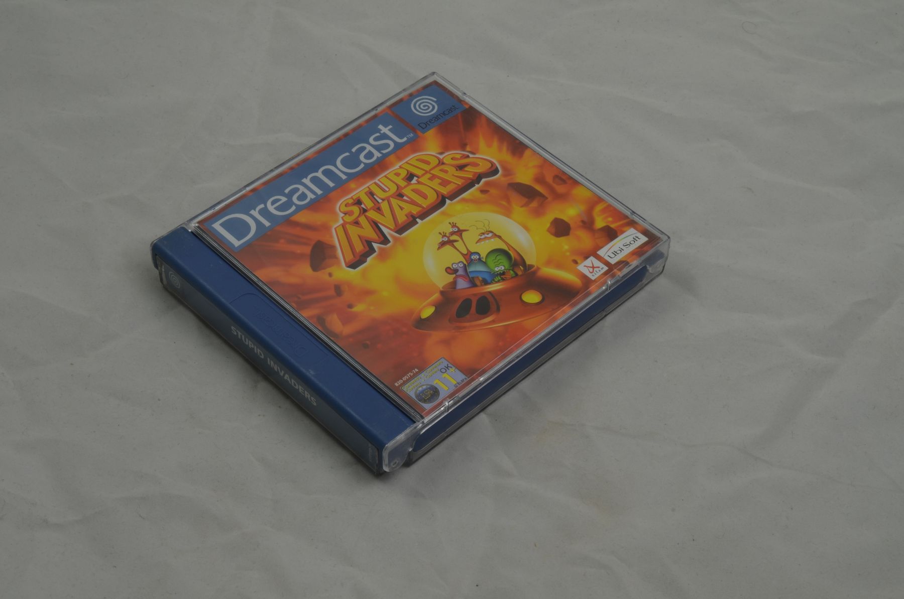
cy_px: 300
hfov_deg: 33.5
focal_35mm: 60
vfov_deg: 22.5
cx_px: 452
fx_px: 1504
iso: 100
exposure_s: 1/3
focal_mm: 40
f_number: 20
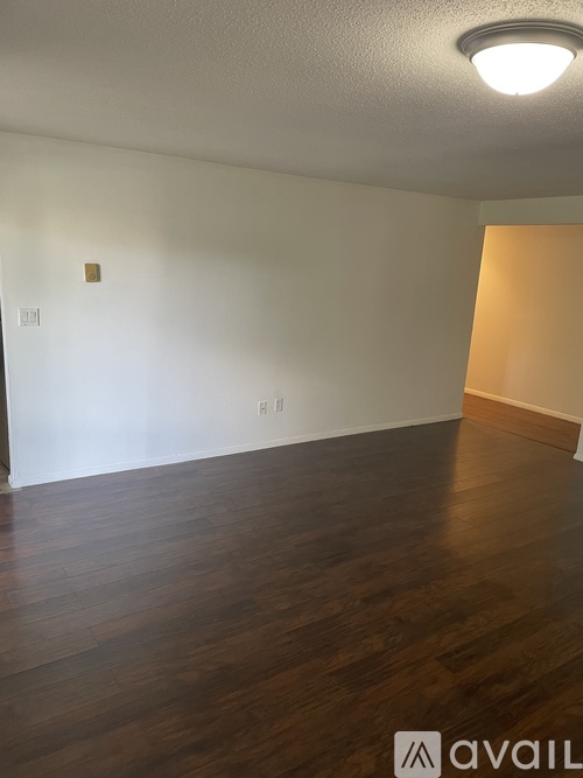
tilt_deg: -13.3
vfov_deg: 67.3
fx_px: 584
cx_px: 292
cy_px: 389
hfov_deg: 53.0
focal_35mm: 26
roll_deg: -2.8
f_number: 1.6
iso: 160
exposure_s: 1/60
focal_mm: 4.2
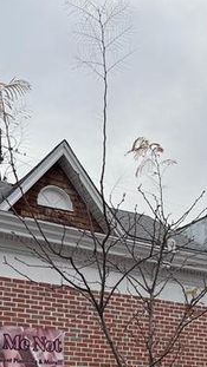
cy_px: 314
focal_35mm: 56
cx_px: 98
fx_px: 546
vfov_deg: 35.5
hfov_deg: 21.5
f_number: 1.78
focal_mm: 6.76
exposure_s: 1/3584
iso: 80
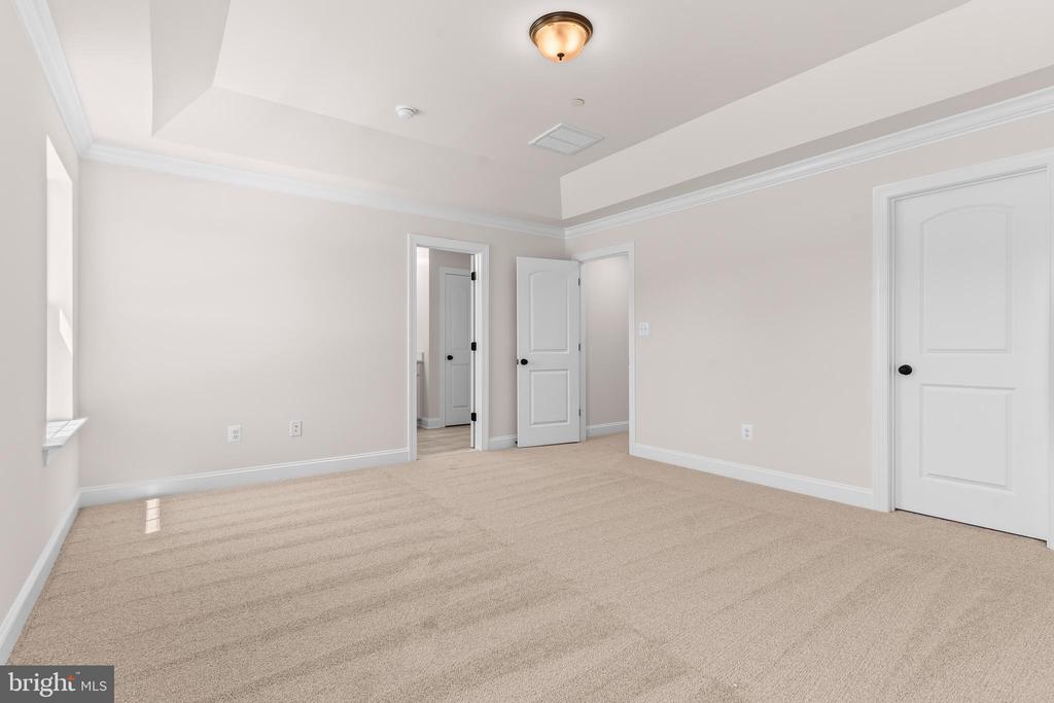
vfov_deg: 70.5
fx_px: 498
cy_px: 352
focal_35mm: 17
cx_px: 527
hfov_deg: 93.3
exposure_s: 1/6
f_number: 8
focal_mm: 17
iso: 200
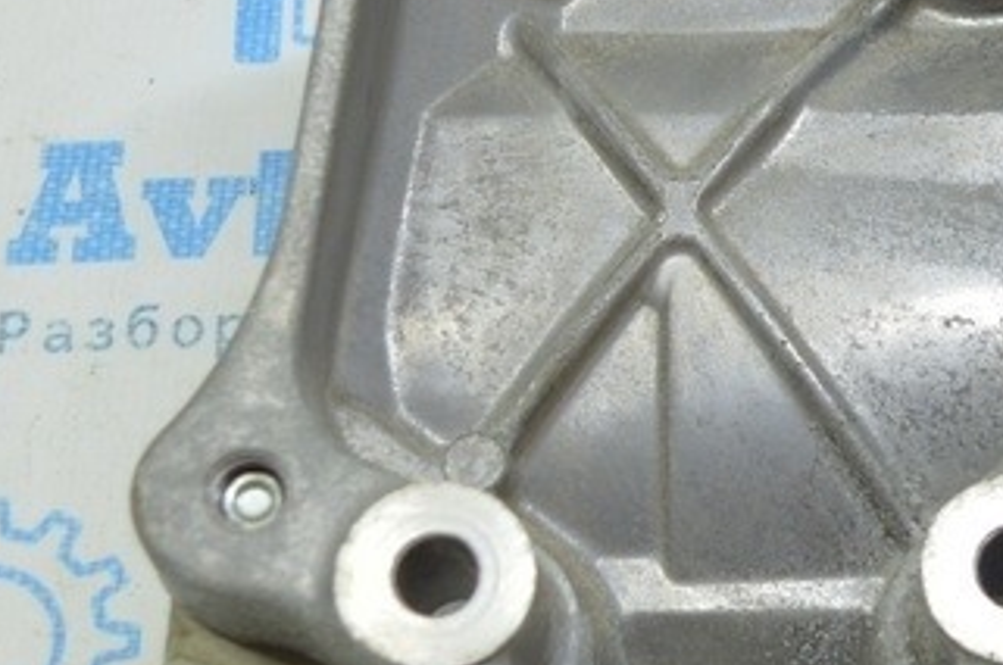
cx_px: 831
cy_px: 214
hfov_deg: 17.6
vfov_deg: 11.9
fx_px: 3199
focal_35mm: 115
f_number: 4
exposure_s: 1/60
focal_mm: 24
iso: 400
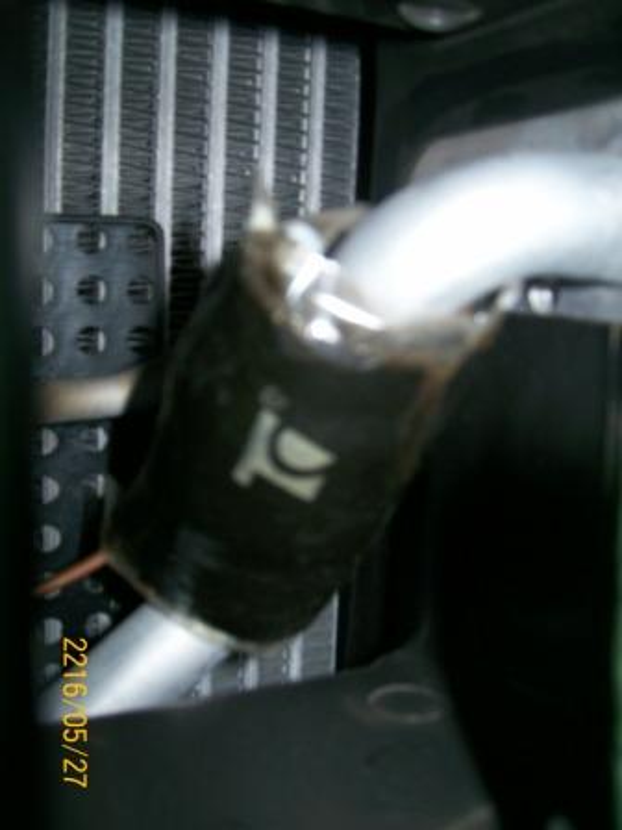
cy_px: 415
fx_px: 839
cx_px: 311
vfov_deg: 52.6
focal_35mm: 35
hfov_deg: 40.7
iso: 80
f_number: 2.8
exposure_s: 1/45.3
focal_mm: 5.8
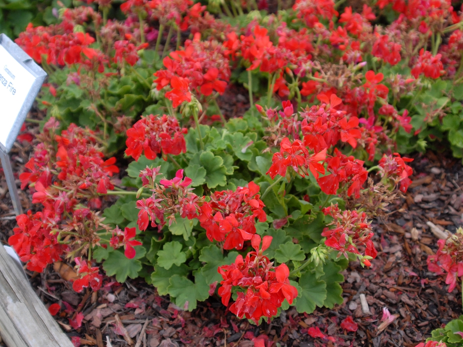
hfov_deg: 41.2
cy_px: 176
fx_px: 615
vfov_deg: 31.5
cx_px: 247
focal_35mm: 46
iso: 400
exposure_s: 1/50
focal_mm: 28
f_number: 3.5
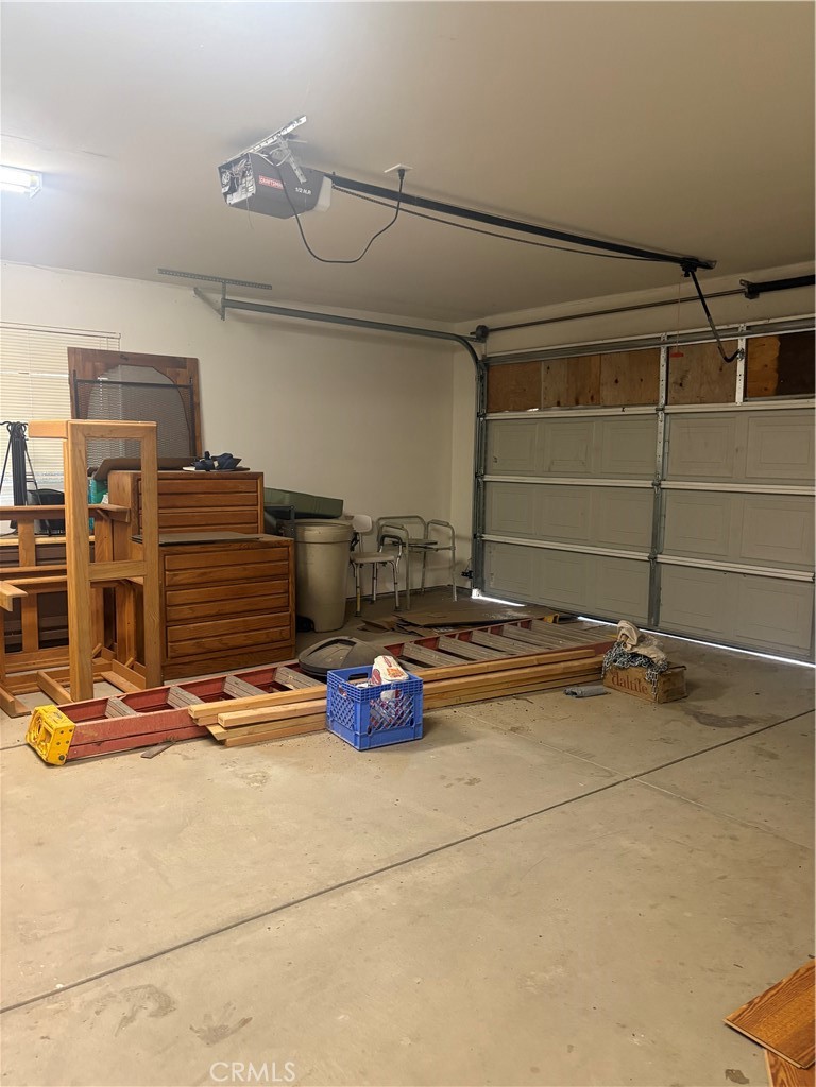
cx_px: 408
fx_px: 817
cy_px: 544
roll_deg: -0.7
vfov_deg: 67.3
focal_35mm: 26
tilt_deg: -6.4
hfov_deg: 53.1
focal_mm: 5.96
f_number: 1.6
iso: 250
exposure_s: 1/60
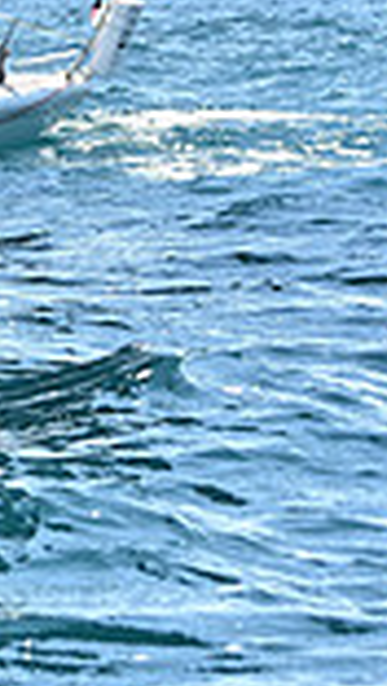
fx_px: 4970
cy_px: -121
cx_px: -840
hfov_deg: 4.3
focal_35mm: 273
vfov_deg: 7.8
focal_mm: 70
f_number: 5.6
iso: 320
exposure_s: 1/1000
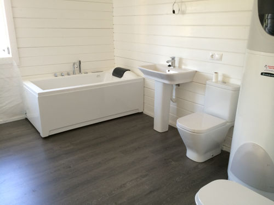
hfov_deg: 60.0
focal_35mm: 30
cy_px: 102
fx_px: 237
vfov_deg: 46.8
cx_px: 137
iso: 80
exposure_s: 1/30
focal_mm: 4.12
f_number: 2.2
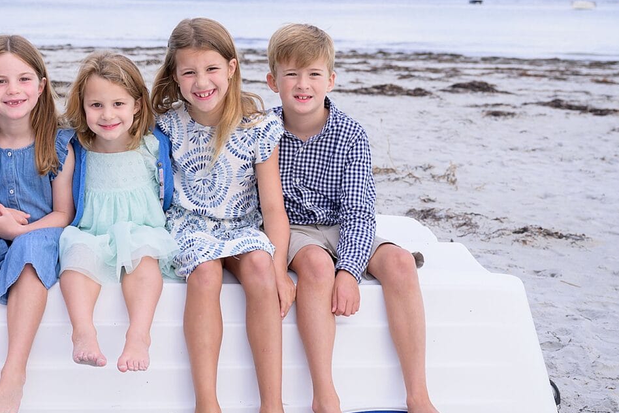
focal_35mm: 79
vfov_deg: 17.2
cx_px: 94
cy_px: 92
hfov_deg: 25.1
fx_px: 1358
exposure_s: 1/250
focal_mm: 39
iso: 200
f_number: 4.5
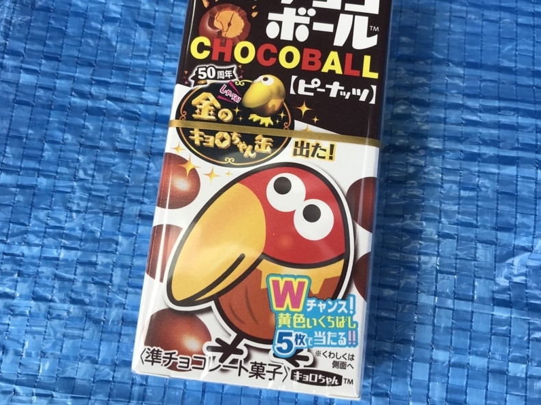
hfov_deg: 51.3
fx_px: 563
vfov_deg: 39.6
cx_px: 263
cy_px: 171
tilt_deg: -74.0
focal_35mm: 36
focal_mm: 3.99
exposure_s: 1/463
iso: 20
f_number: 1.8
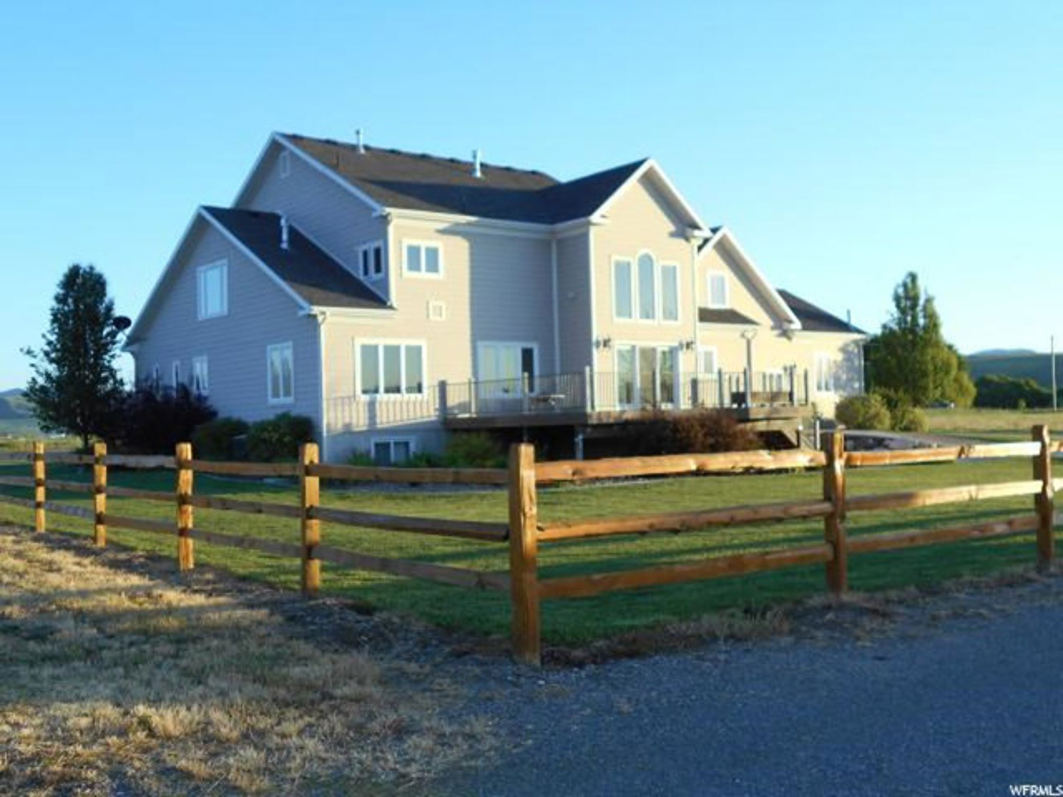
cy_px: 398
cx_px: 532
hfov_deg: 50.1
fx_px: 1136
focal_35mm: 37
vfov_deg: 38.7
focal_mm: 6.7
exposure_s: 1/200
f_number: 3.9
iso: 80
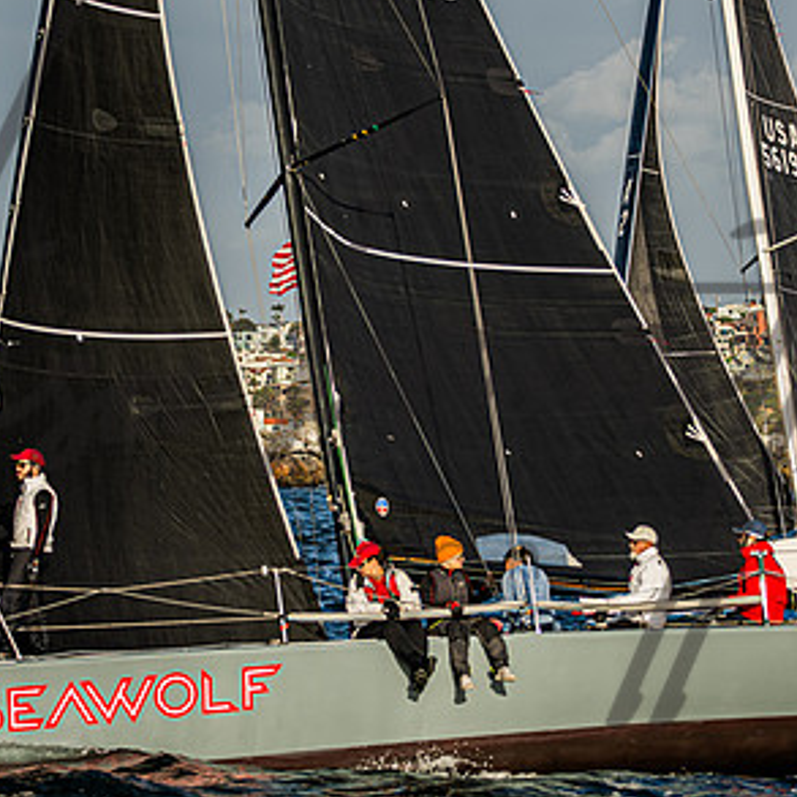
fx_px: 6486
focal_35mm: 249
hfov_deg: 7.0
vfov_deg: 7.0
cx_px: 491
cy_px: 394
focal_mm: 125
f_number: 4.5
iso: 90
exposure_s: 1/1000
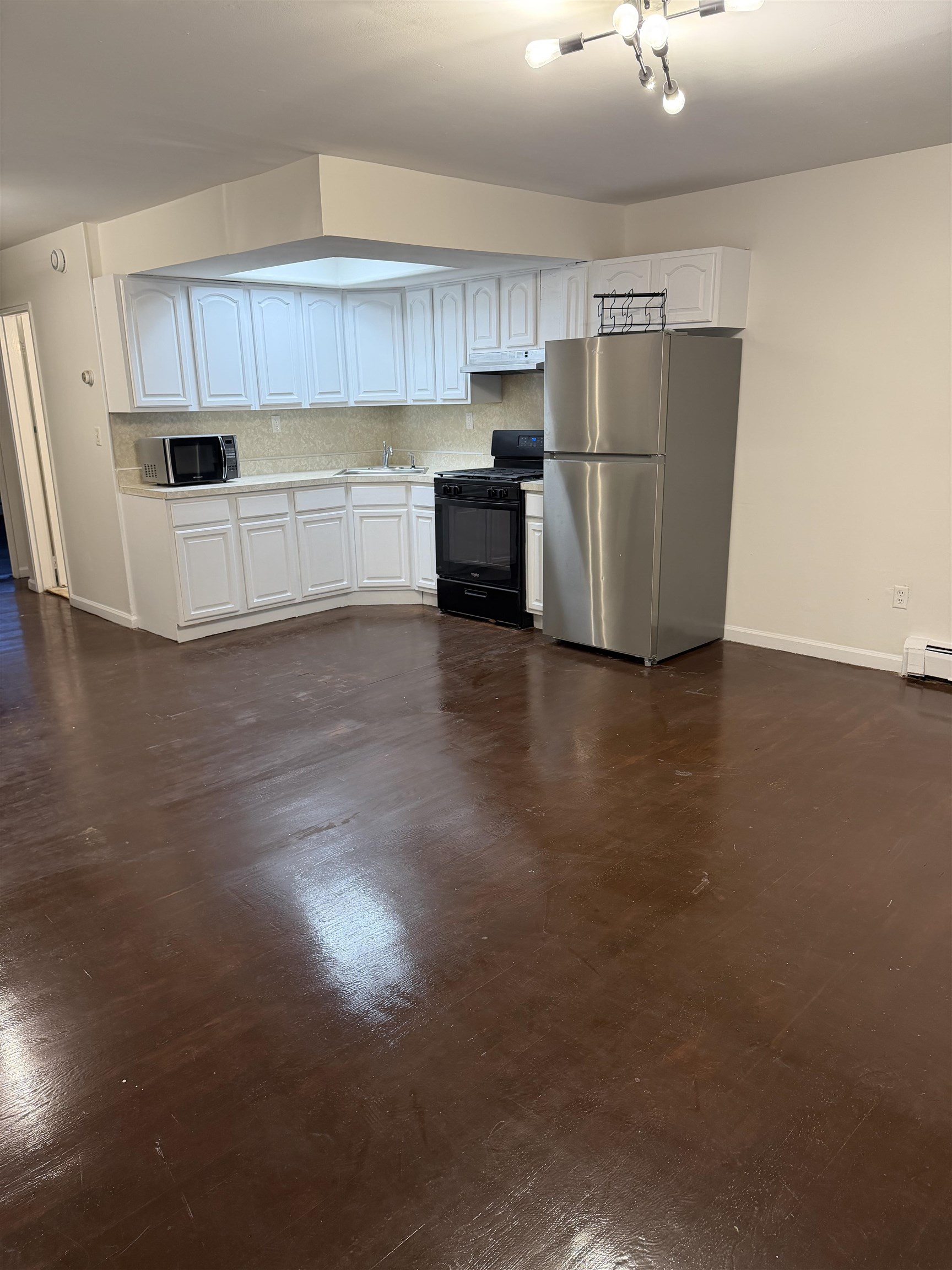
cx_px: 476
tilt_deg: -16.0
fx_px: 880
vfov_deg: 71.6
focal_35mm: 24
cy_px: 635
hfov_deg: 56.8
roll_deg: +1.2
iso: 200
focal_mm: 6.76
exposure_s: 1/60
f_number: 1.78
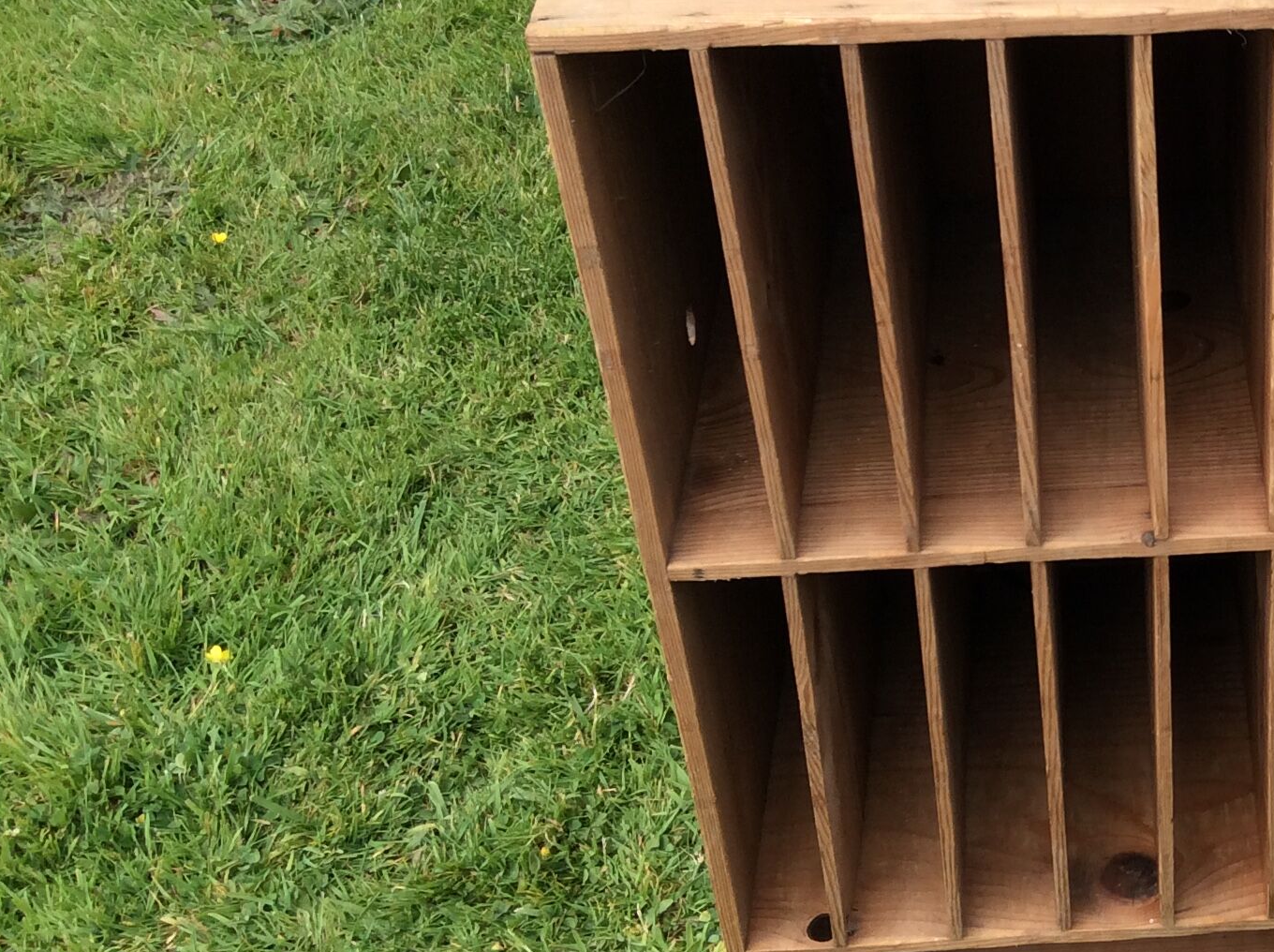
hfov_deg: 30.0
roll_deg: +1.7
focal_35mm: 61
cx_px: 1210
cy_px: 440
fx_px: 2242
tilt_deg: -38.9
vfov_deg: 24.0
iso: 32
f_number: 2.4
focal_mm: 3.3
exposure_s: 1/583
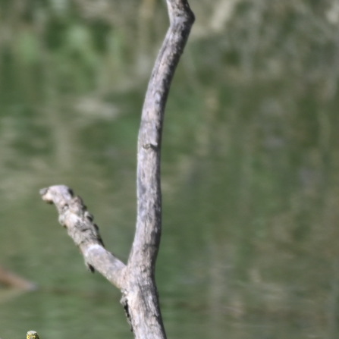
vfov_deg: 1.5
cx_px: -65
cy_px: 311
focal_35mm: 1156
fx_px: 12808
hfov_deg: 1.5
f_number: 6.3
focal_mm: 250
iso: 200
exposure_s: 1/400
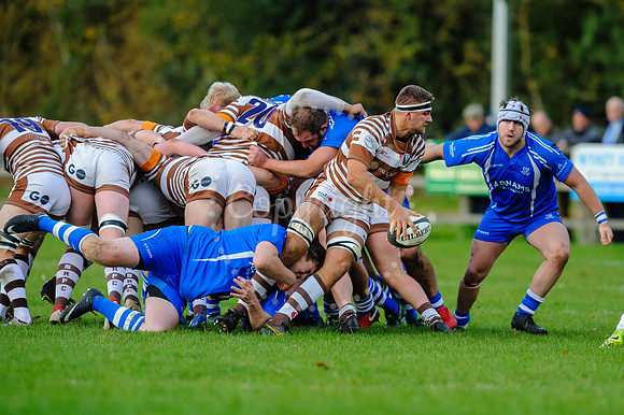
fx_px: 8802
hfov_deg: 4.1
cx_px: 367
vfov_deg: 2.7
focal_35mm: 508
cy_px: 221
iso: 1600
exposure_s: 1/1500
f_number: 4.8
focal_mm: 420
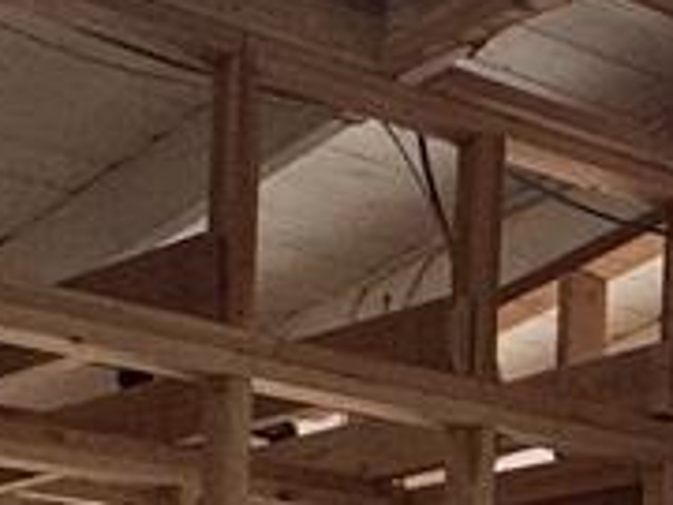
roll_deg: -0.1
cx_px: 1469
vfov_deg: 12.6
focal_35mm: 112
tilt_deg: +4.3
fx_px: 2177
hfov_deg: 13.9
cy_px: 744
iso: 160
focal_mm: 2.22
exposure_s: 1/99
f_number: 2.2
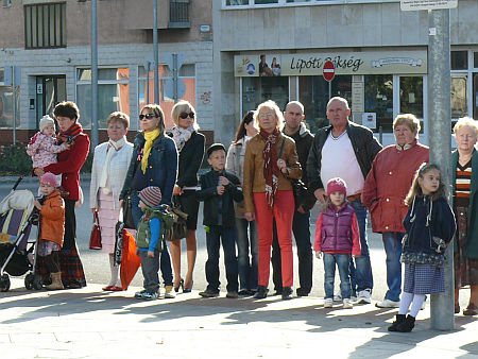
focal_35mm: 171
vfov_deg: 8.7
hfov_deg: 11.6
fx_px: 2363
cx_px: 239
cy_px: 180
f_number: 5
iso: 100
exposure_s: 1/200
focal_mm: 20.3
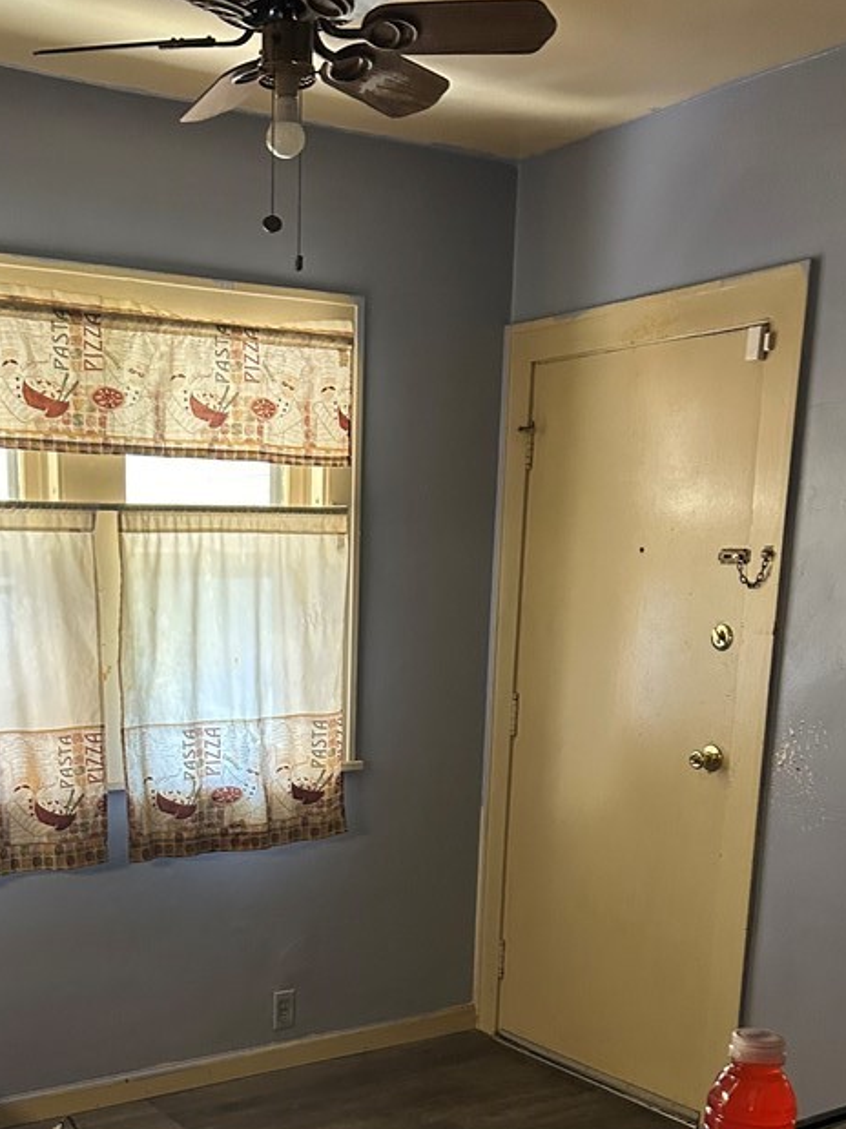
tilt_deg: -13.2
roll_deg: +0.0
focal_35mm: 43
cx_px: 272
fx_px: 1402
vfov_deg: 42.0
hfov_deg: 33.2
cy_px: 894
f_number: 1.5
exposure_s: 1/60
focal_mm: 5.7
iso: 320
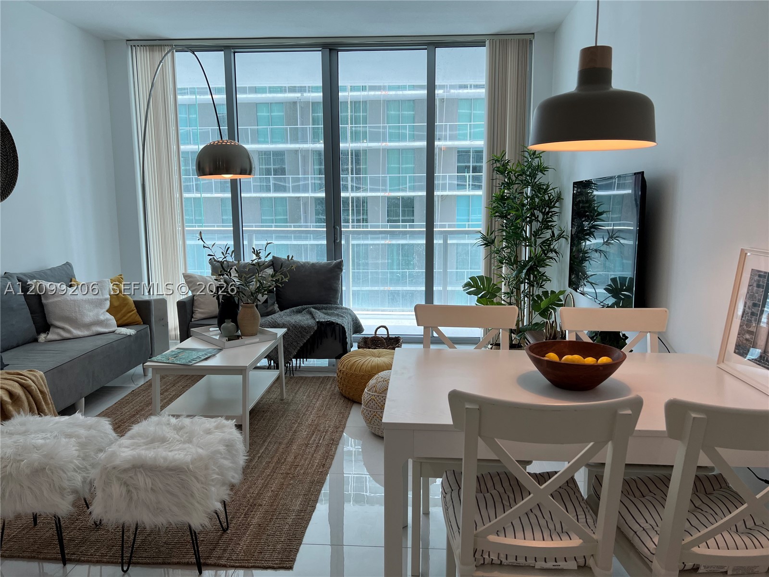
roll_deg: +0.3
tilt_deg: -8.1
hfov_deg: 67.3
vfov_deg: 53.1
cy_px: 288
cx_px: 384
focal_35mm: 26
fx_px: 578
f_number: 1.5
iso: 50
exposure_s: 1/365
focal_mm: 5.7
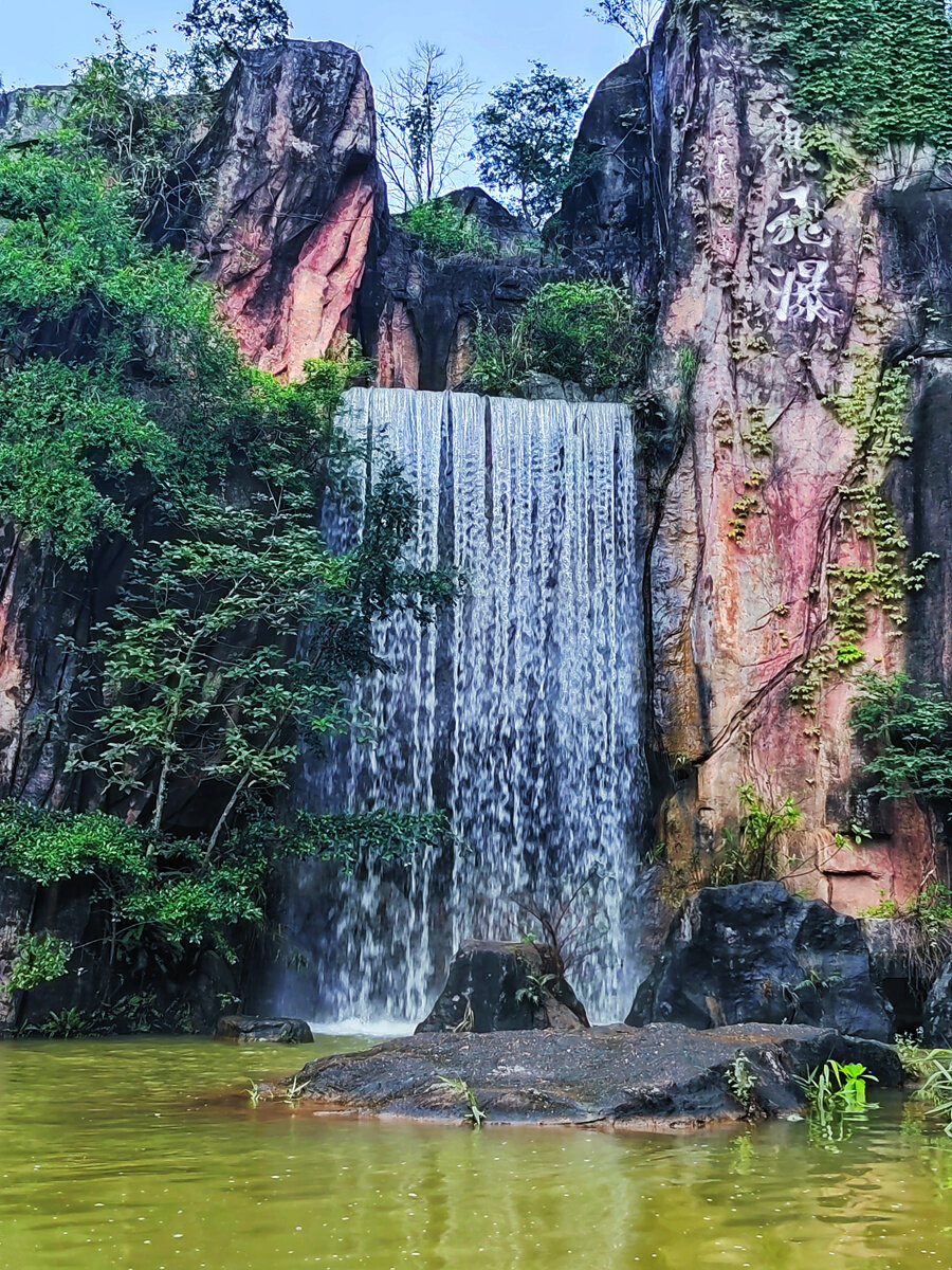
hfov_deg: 36.0
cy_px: 635
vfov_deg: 46.8
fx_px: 1467
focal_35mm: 40
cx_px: 476
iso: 146
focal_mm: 5.52
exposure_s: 1/100
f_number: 1.9
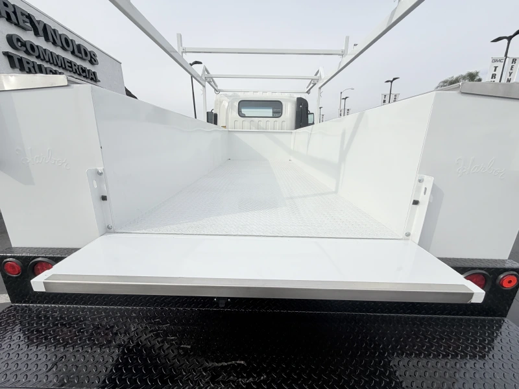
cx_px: 260
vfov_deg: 85.7
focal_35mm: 14
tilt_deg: -15.4
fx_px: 210
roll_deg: +1.5
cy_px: 194
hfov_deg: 102.1
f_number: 2.2
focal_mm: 2.22
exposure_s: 1/1235
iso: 20
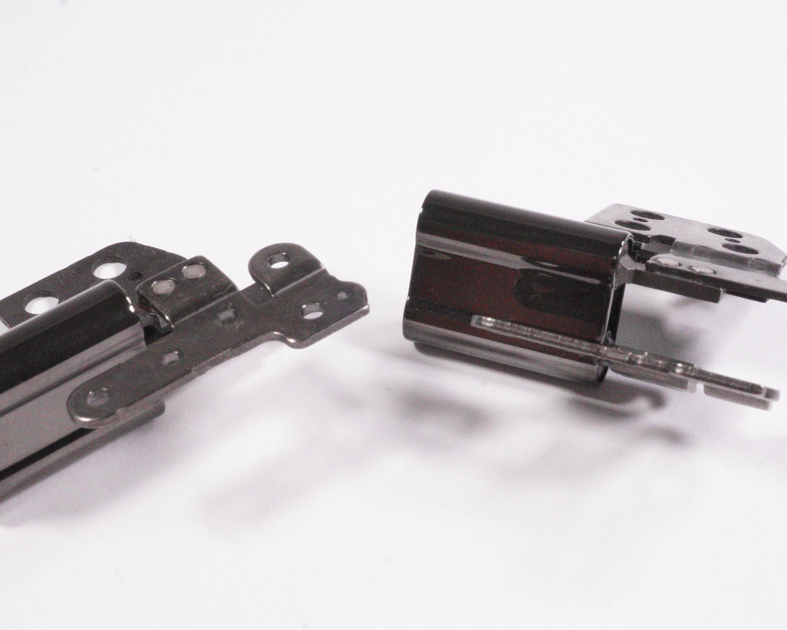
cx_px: 360
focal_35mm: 66
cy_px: 340
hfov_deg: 28.7
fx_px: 1537
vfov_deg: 23.1
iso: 10000
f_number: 22
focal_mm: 34
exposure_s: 1/250
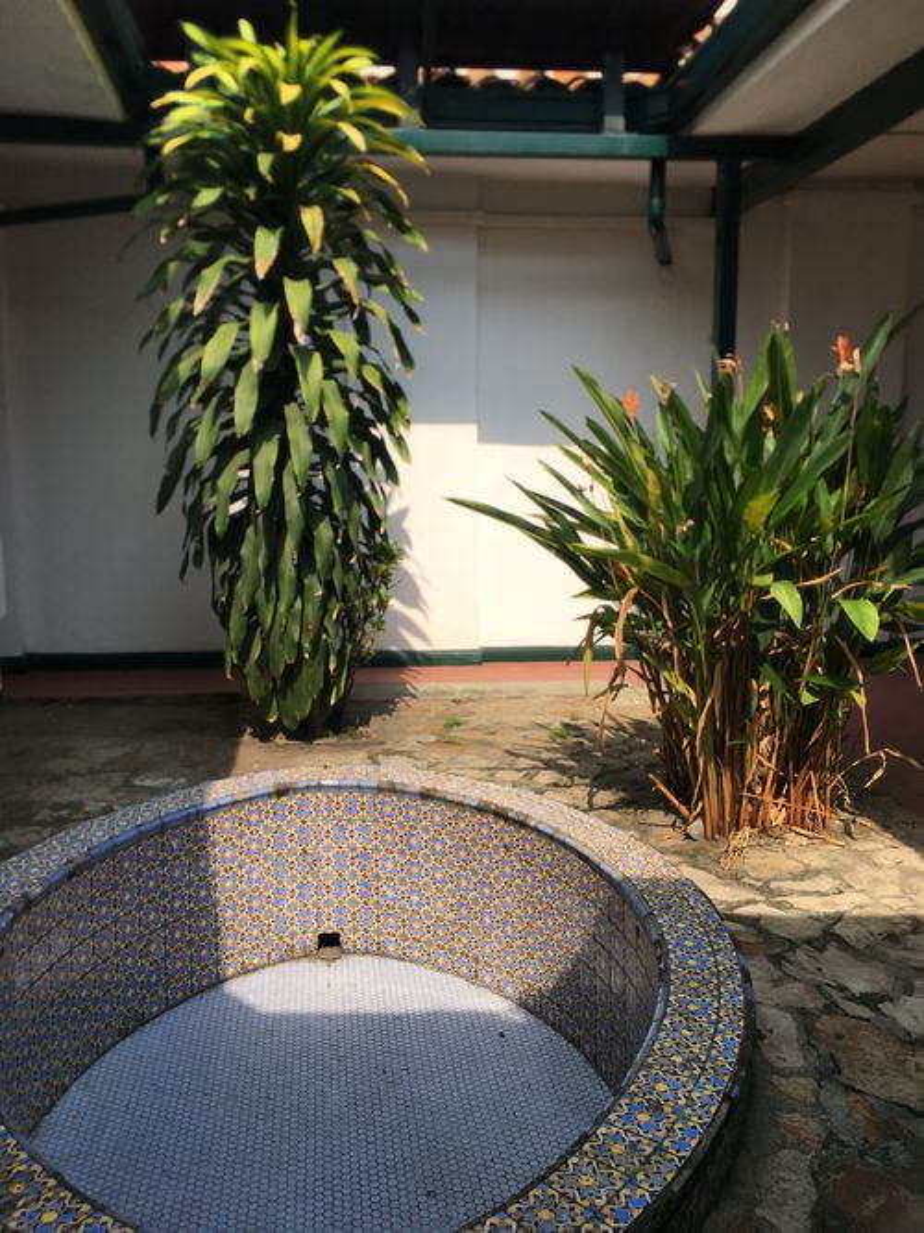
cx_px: 462
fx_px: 1032
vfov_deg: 61.7
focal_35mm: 29
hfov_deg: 48.2
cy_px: 616
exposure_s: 1/1148
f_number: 2.2
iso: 25
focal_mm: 4.15
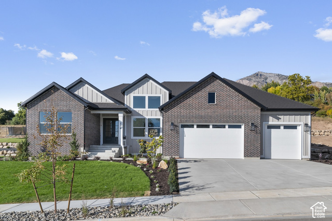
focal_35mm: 27
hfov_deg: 67.4
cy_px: 110
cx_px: 166
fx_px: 249
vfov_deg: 47.9
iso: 320
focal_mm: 27
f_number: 8
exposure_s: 1/250
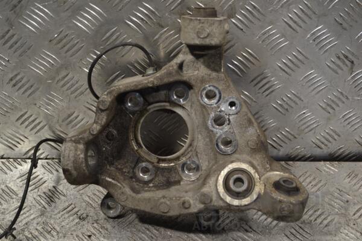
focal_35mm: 60
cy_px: 120
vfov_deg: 22.6
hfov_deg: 33.4
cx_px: 181
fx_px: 603
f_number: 5.3
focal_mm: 40
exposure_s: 1/80
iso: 400
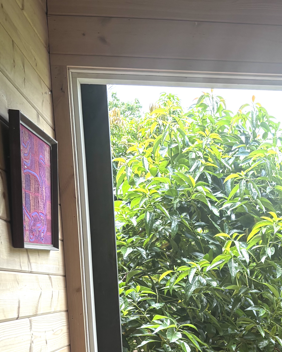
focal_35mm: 64
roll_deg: -0.2
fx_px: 668
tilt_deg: -9.3
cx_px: 307
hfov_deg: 22.5
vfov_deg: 26.8
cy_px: 404
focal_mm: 5.96
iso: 40
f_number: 1.6
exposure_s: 1/236
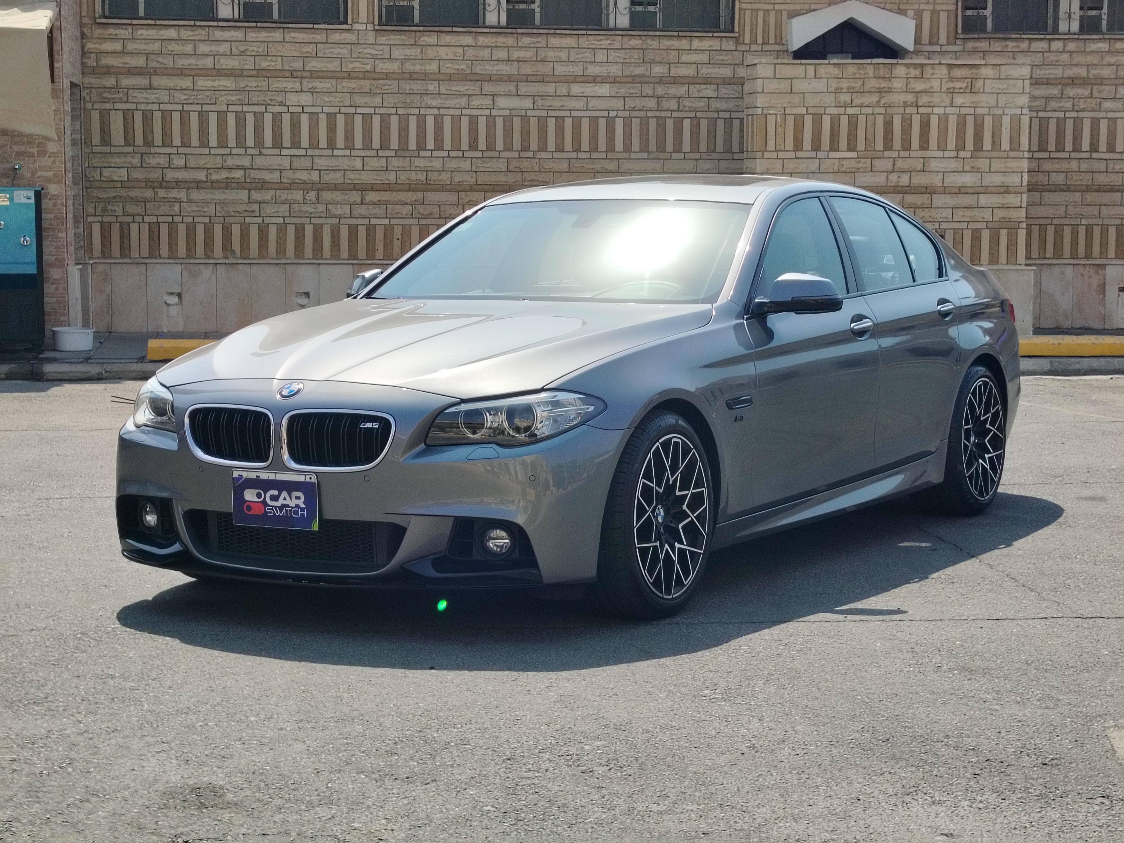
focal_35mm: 71
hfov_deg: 27.4
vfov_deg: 20.7
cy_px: 422
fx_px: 2305
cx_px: 562
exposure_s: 1/1390
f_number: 1.75
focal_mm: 5.25
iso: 101
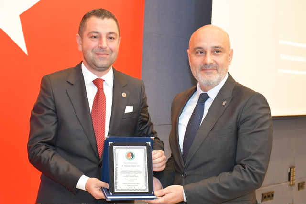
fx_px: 536
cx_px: 153
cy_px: 102
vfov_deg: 21.6
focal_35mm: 63
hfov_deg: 31.9
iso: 2000
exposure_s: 1/60
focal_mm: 42
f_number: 4.5
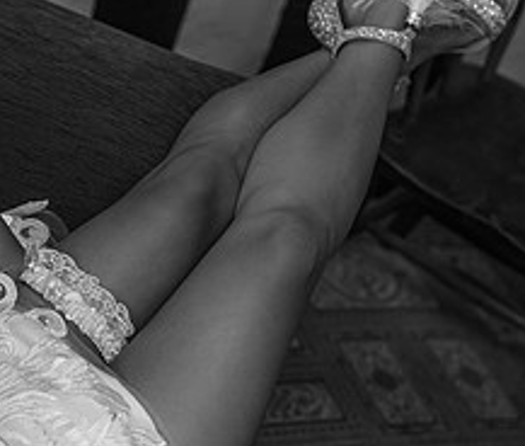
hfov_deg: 18.5
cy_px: 298
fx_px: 1591
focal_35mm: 100
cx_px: 78
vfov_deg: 15.9
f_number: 2.5
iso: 125
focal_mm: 35
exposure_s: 1/100
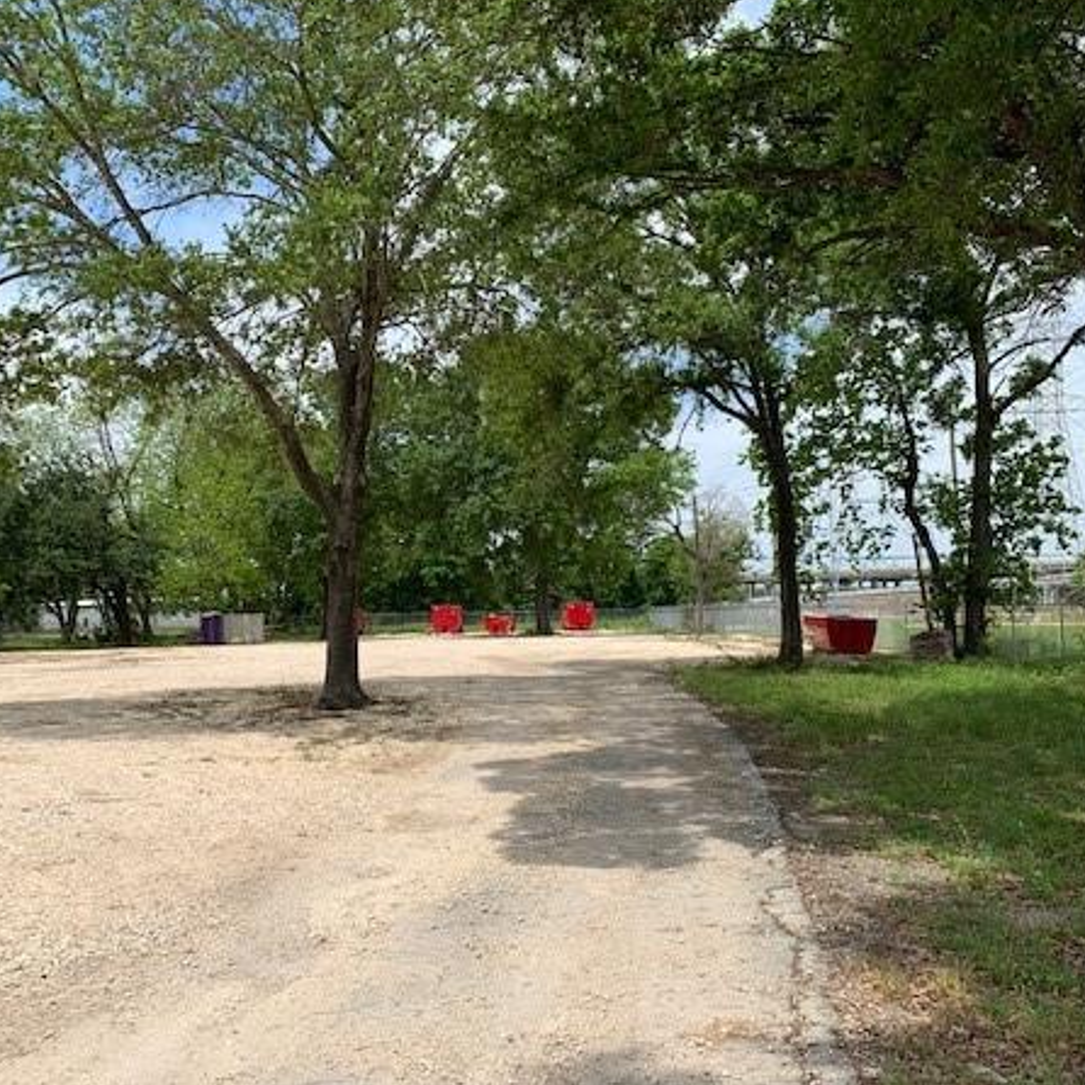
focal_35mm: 33
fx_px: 1170
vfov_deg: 49.7
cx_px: 528
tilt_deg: +3.2
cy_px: 547
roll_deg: +0.6
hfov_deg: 49.7
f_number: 1.8
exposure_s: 1/1953
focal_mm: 4.25
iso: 25
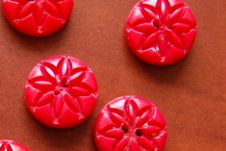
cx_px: 14
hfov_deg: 15.5
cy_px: 176
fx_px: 817
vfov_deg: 10.4
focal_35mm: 130
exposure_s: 1/100
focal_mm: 34
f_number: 5
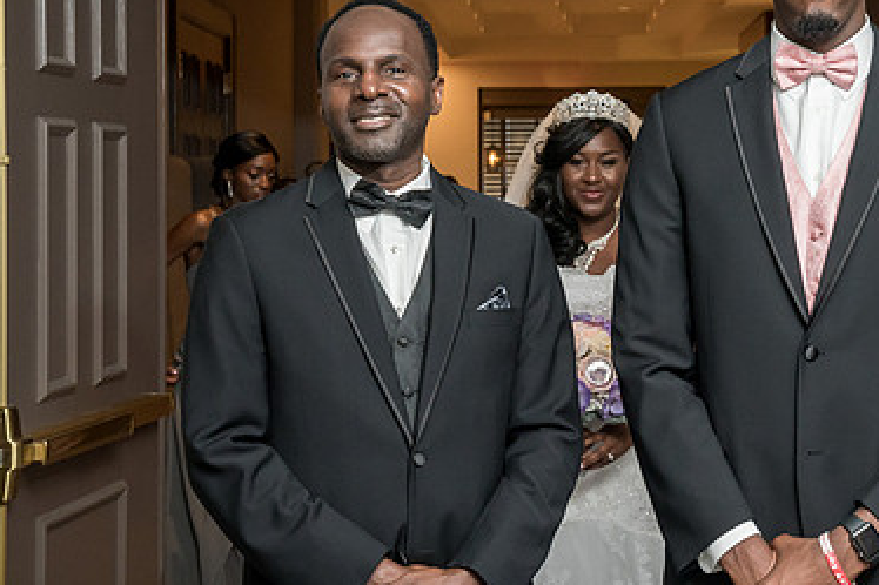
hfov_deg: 23.1
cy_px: 173
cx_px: 694
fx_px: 2123
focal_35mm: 87
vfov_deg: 15.6
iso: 2000
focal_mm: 48
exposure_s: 1/200
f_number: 7.1
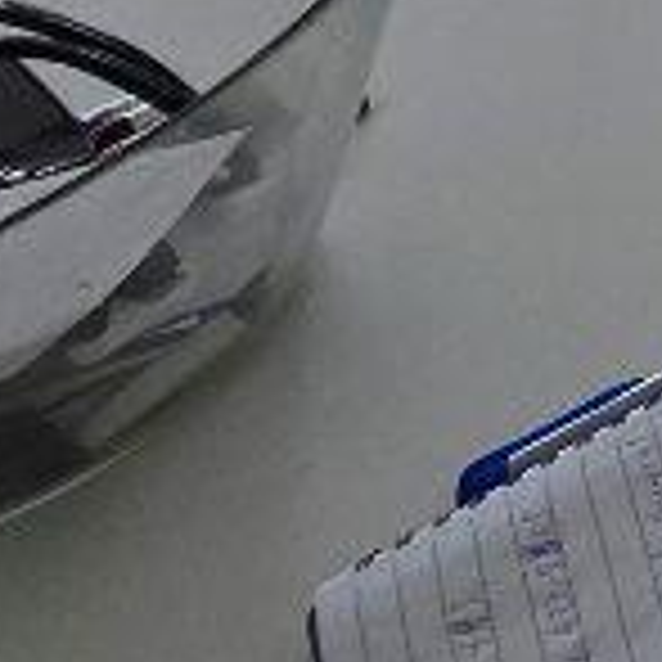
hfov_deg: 9.8
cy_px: -892
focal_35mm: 94
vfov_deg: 13.7
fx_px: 2034
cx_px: 2270
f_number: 1.9
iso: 125
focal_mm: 2.2
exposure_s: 1/120
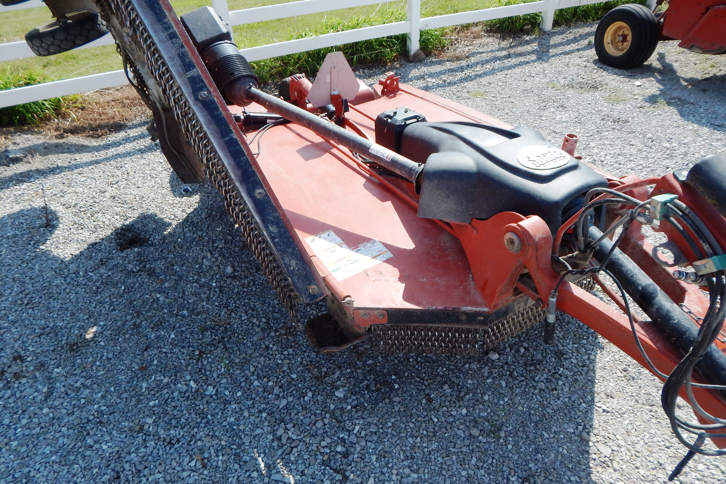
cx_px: 365
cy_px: 220
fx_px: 464
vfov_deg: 55.0
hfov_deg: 76.1
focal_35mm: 23
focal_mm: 4
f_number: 3
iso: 125
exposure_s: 1/1500
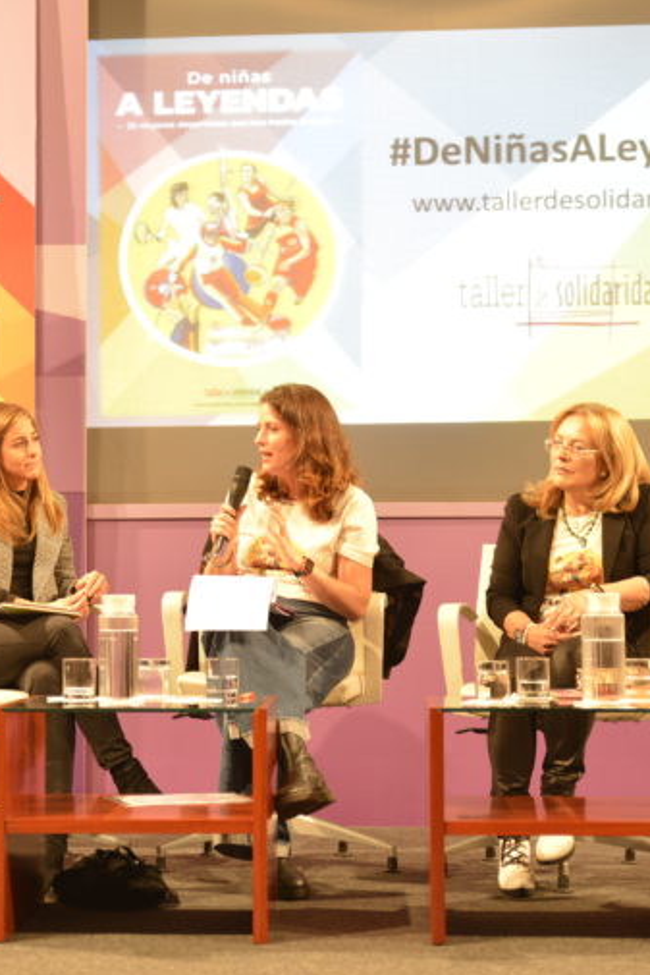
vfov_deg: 27.7
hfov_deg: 18.7
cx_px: 251
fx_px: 1976
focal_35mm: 73
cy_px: 491
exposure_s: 1/30
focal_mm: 48
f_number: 2.8
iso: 1600
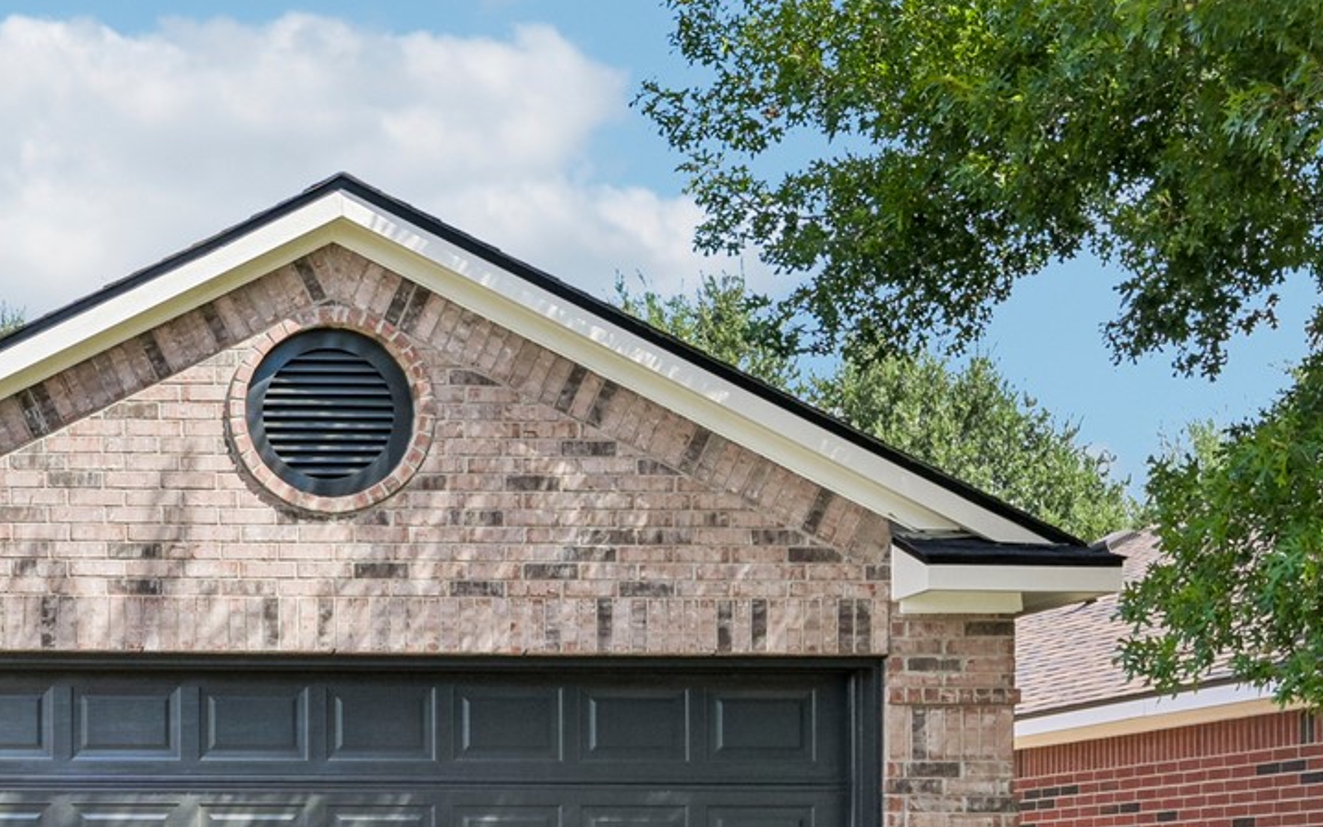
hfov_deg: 25.2
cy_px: 945
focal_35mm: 74
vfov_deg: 17.0
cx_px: -251
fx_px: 2669
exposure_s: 1/250
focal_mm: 24
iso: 100
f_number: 8
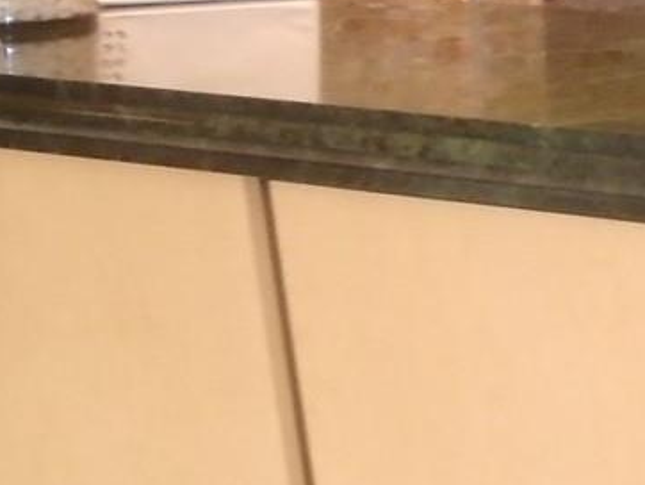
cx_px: 1363
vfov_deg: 10.7
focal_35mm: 137
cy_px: -66
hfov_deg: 12.4
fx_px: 2554
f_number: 3.5
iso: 400
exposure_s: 1/40
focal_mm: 5.5
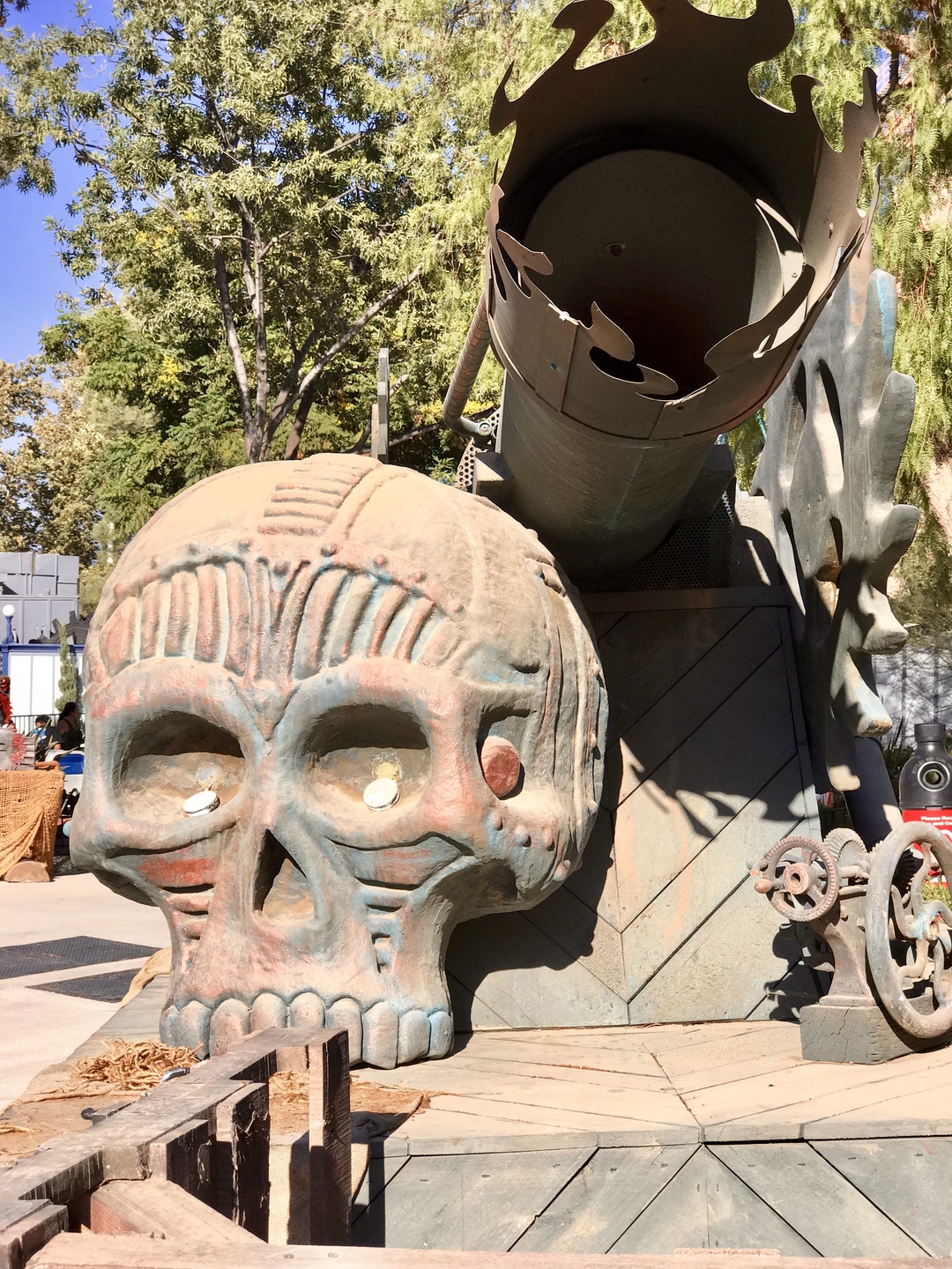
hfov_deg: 25.7
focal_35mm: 57
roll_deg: -1.1
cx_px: 476
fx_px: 2090
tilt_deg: +3.0
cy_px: 634
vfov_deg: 33.8
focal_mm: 6.6
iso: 20
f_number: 2.8
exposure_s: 1/595
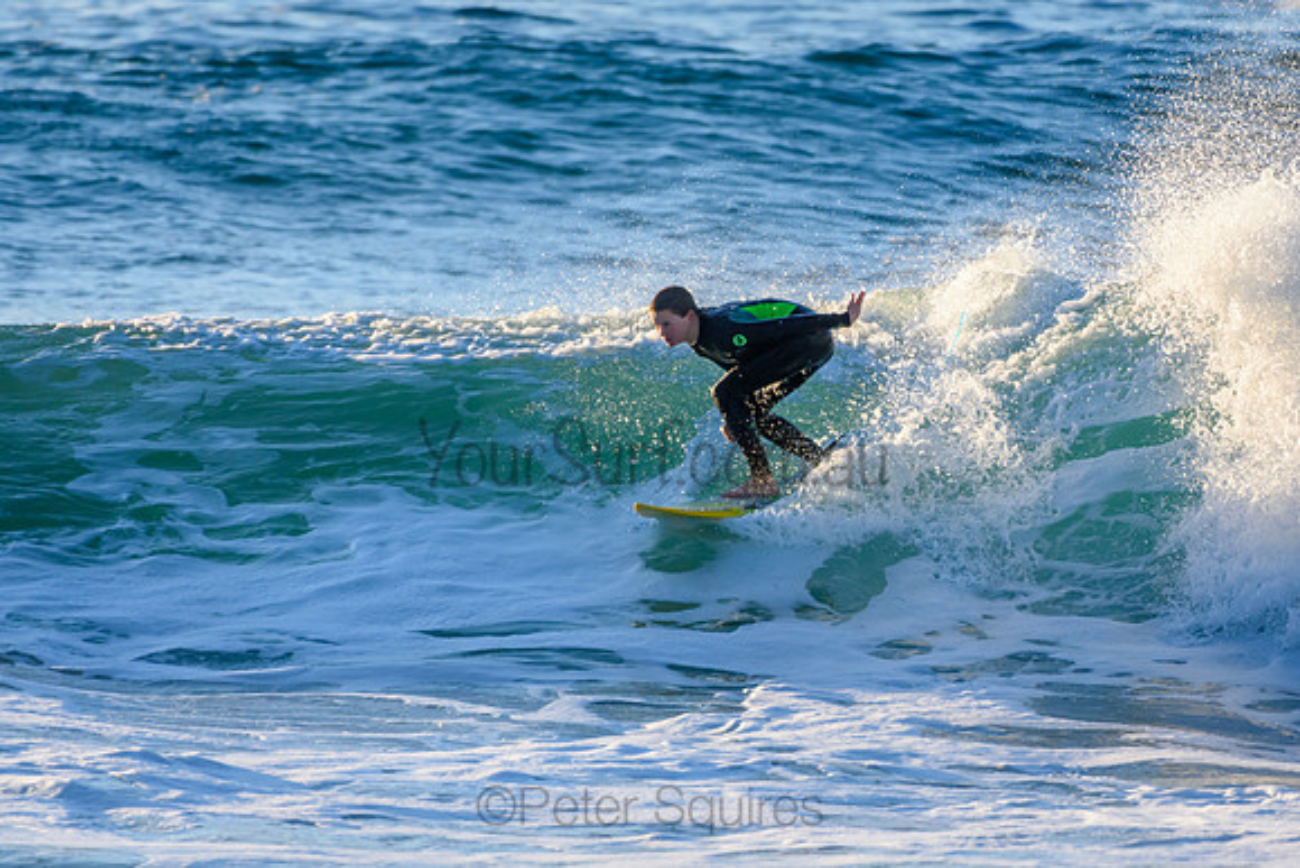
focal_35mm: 750
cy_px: 434
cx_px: 650
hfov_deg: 2.7
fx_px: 27088
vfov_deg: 1.8
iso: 560
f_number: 5.6
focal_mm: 500
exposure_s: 1/1600
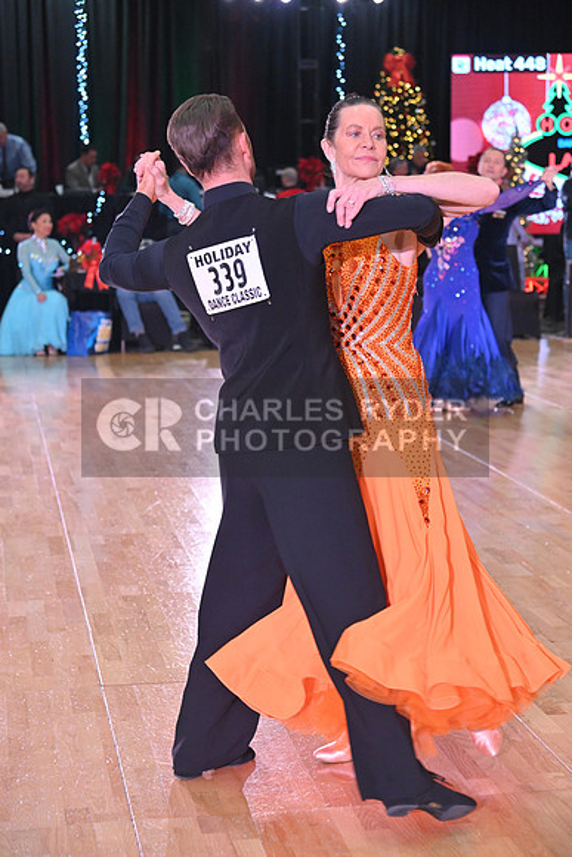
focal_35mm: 70
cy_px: 428
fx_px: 1667
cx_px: 286
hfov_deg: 19.5
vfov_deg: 28.8
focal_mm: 70
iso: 3200
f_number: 5
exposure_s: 1/320
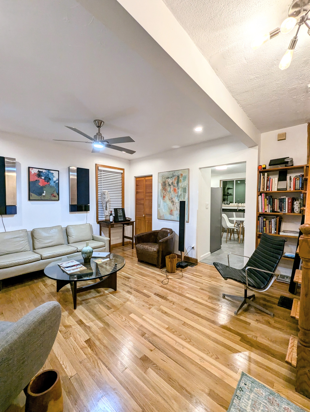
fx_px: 155
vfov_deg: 106.1
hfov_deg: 90.1
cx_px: 155
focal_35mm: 13
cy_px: 206
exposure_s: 1/120
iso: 89
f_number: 2.2
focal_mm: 1.95
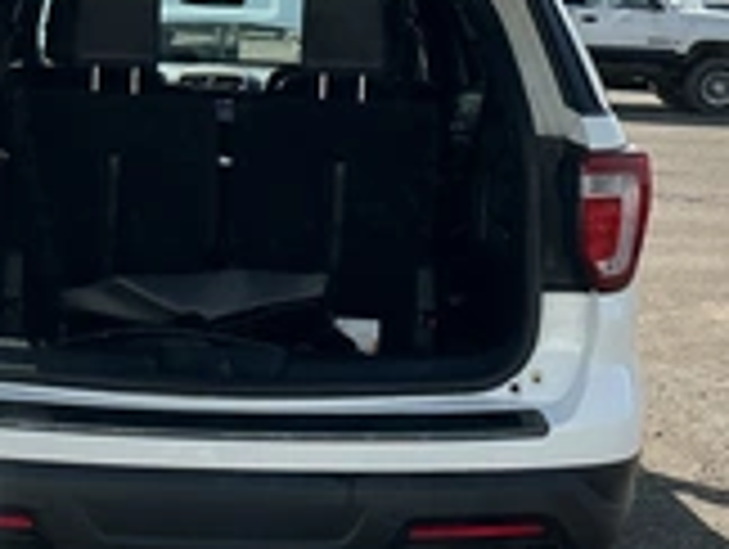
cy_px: 104
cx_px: 234
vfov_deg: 21.1
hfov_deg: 27.9
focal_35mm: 69
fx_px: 1455
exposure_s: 1/2667
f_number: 1.8
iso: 25
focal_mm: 3
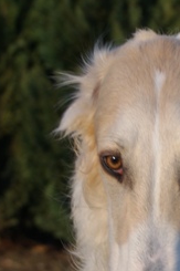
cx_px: 162
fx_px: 1104
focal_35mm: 147
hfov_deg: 9.3
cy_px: 166
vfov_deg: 14.0
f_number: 7.1
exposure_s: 1/125
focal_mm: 50
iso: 100
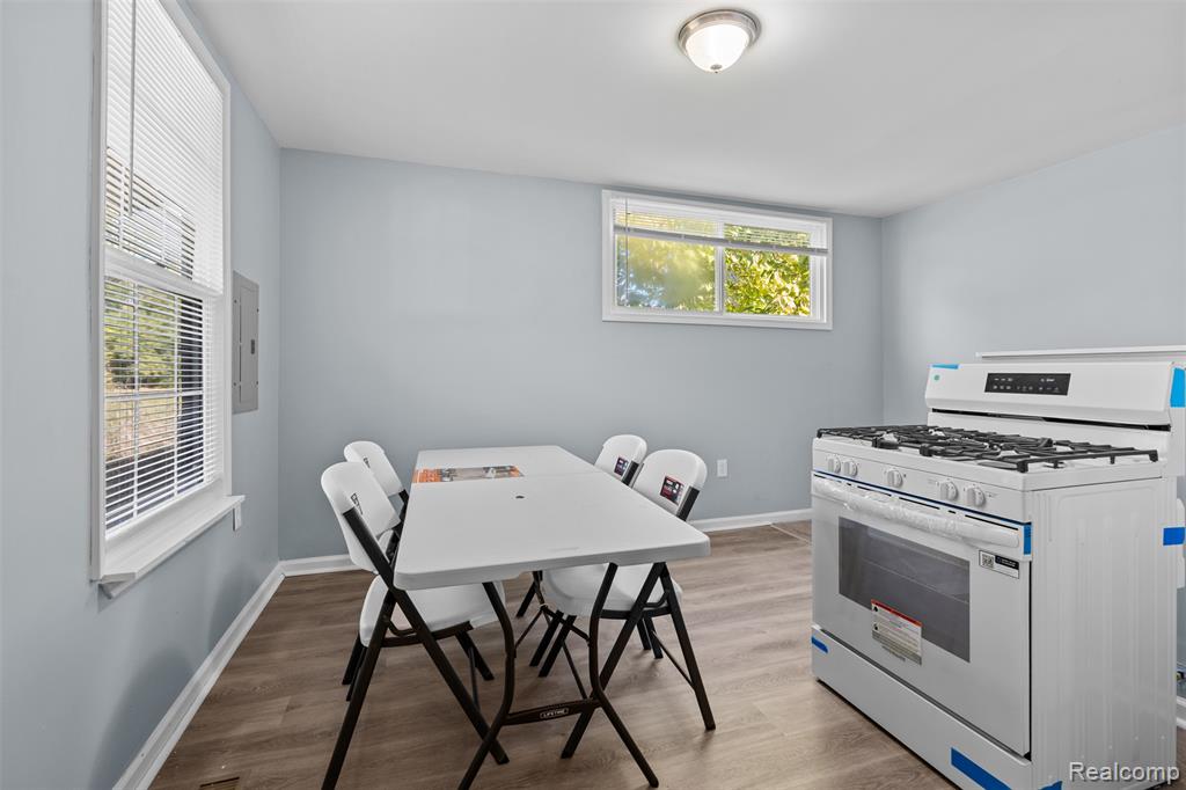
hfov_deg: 96.8
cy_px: 395
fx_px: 527
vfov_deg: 73.7
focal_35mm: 16
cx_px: 593
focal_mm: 16
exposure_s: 1/2.5
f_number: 8
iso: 400
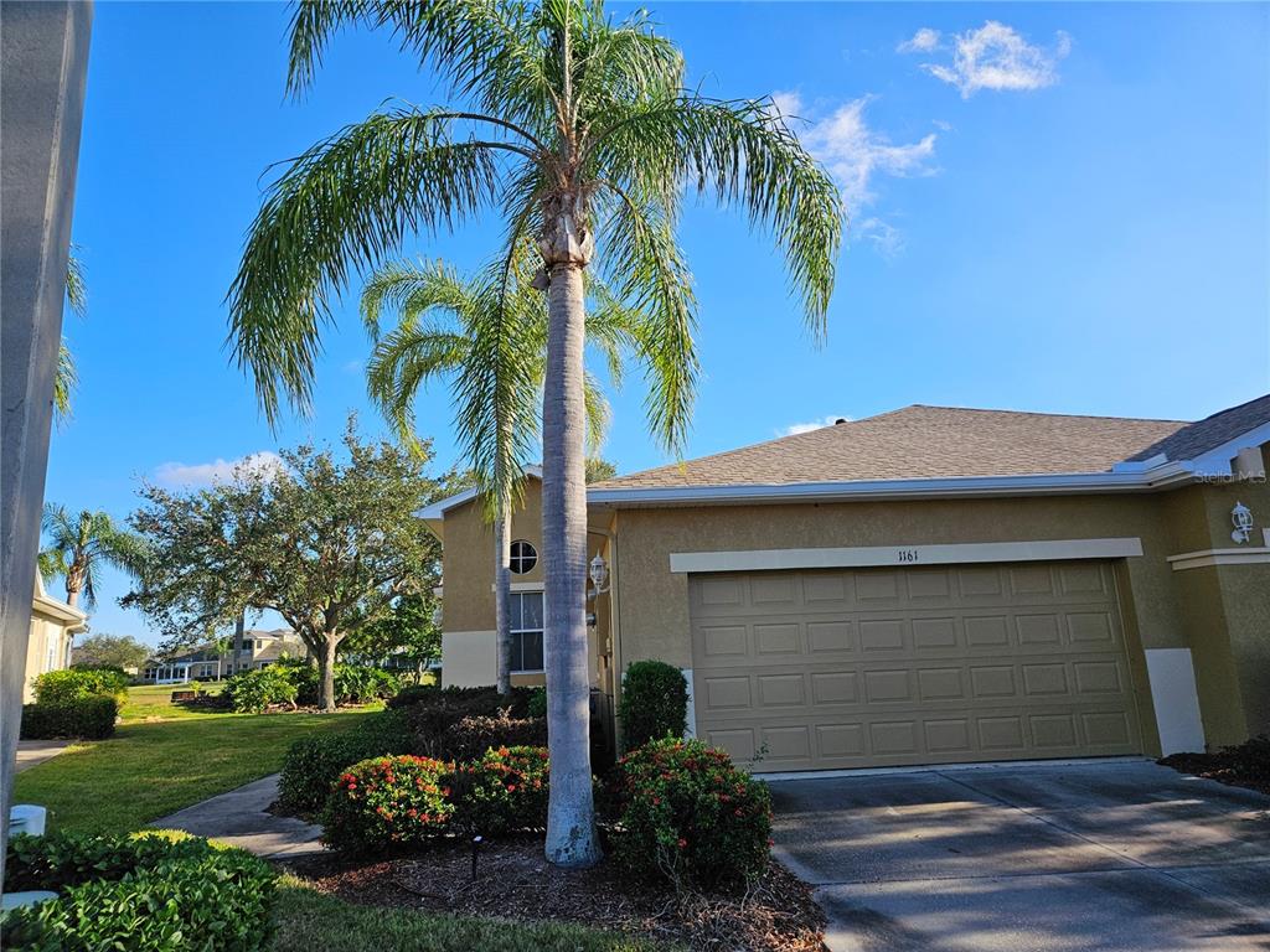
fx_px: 844
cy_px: 476
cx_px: 635
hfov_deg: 73.9
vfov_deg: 58.9
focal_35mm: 23
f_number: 1.8
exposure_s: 1/2000
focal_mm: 5.4
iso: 50
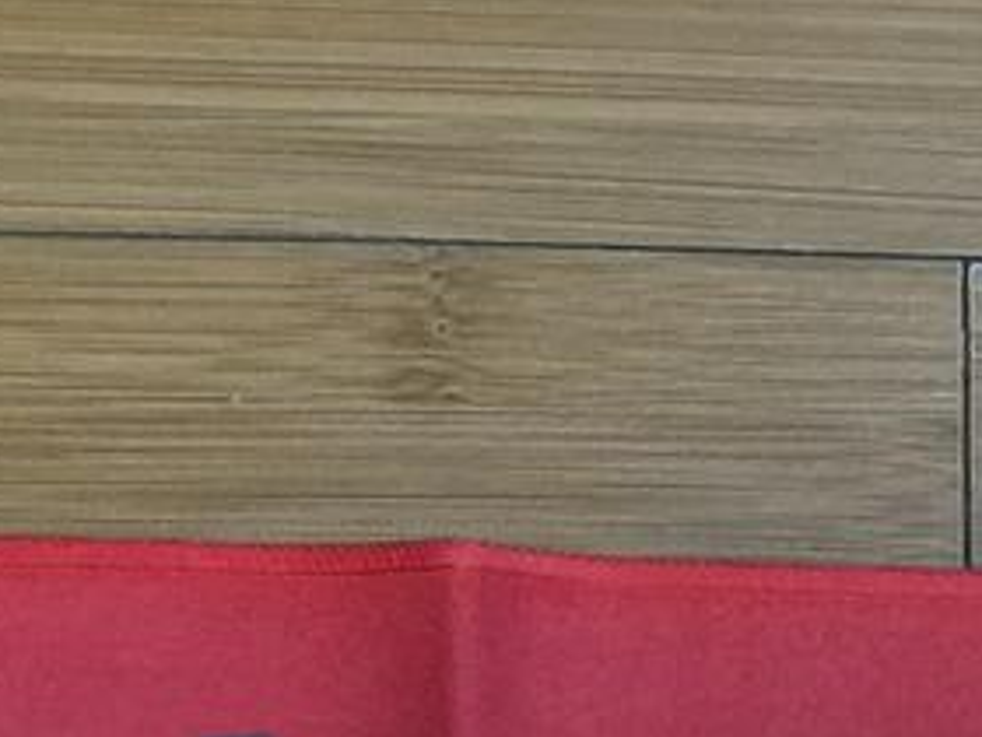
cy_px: 1362
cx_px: 2164
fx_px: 2979
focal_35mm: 105
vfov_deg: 12.7
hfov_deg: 14.4
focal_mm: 5.4
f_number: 1.8
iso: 1000
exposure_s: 1/120
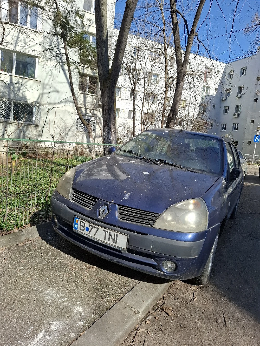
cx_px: 130
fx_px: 230
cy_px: 173
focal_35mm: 23
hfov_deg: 58.9
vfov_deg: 73.9
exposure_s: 1/1667
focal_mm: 5.54
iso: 50
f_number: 1.8
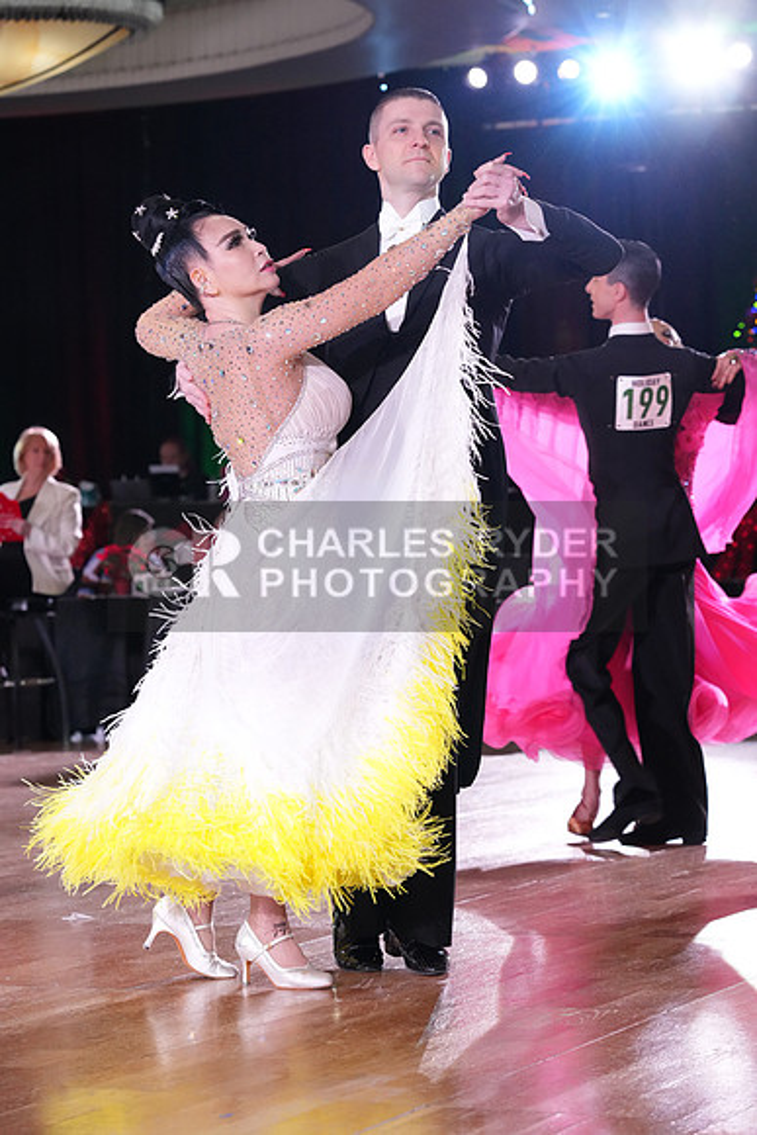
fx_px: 3247
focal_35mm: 103
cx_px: 378
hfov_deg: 13.3
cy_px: 568
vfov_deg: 19.8
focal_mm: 103
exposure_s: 1/320
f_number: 5.6
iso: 5000
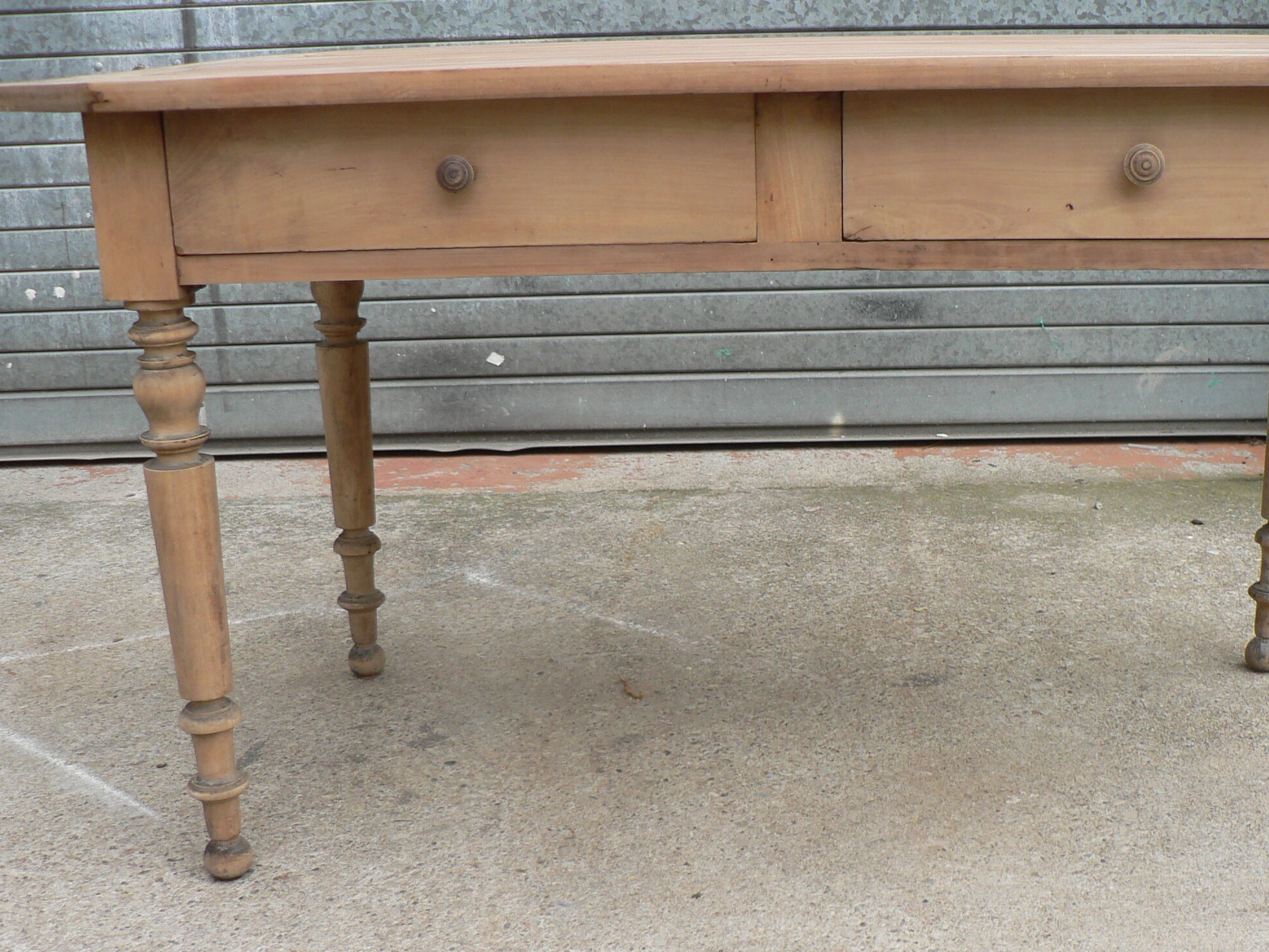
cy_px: 529
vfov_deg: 30.9
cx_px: 815
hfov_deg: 40.1
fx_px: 1723
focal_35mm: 47
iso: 80
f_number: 2.8
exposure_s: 1/160
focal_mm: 6
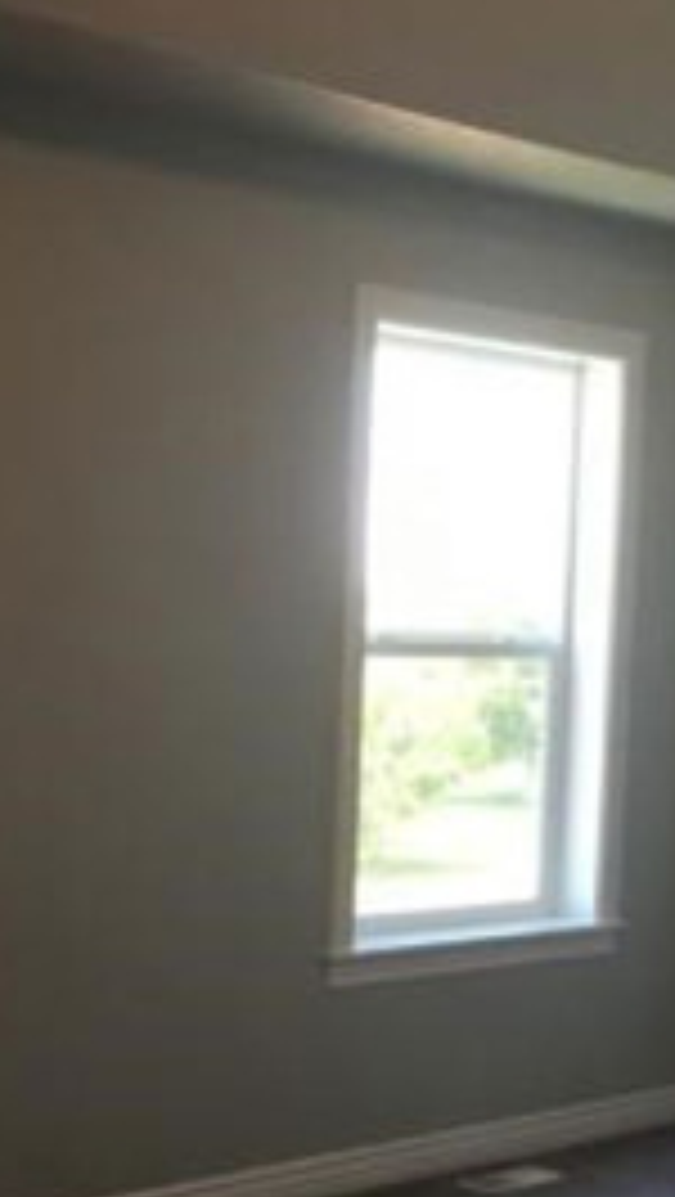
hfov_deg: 15.7
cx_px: 594
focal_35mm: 76
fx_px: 2414
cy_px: 824
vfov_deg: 27.6
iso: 25
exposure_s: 1/40
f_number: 2.2
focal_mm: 4.15
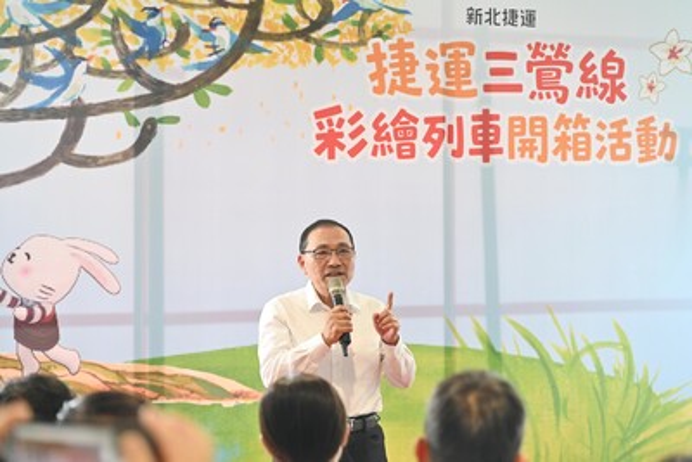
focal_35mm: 95
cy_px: 231
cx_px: 346
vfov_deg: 14.4
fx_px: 1827
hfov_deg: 21.5
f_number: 4
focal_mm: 95
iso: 800
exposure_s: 1/125
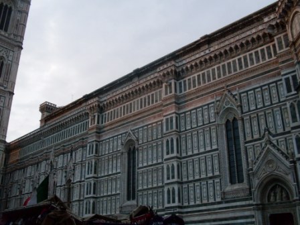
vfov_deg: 37.7
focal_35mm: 38
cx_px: 150
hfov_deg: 49.0
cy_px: 112
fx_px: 329
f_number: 2.8
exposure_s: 1/60
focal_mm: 6.3
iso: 100
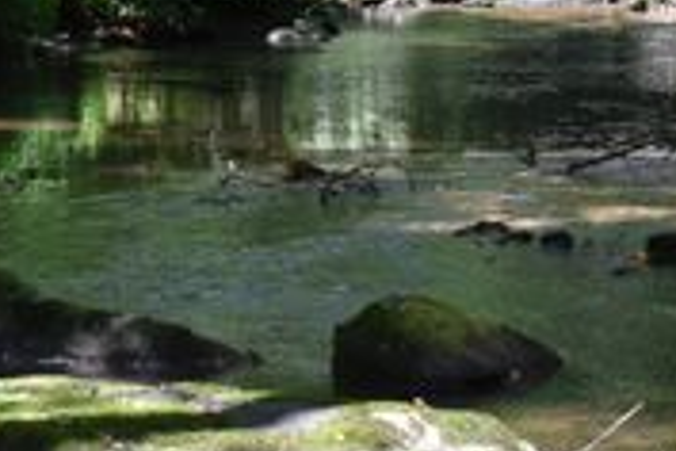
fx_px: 4383
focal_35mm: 233
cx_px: 260
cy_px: -151
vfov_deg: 5.8
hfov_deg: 8.8
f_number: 5.6
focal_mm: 55
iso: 500
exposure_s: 1/250
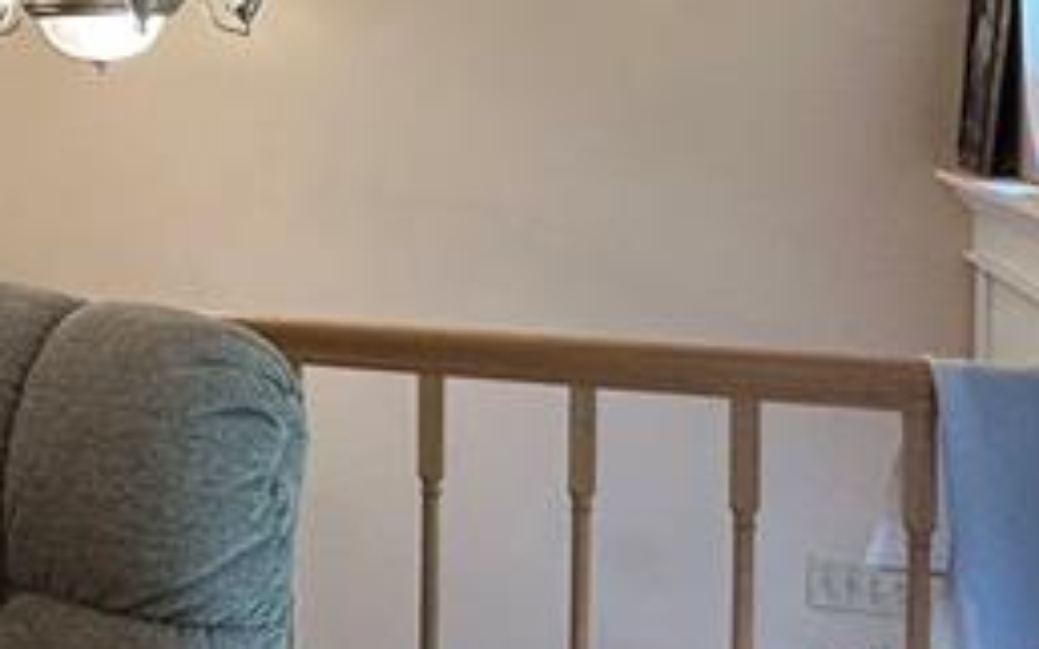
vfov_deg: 21.5
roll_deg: -0.2
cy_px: 56
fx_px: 1670
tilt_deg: +0.2
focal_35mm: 59
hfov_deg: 30.9
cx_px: -101
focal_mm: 2.22
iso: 200
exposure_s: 1/120
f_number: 2.2
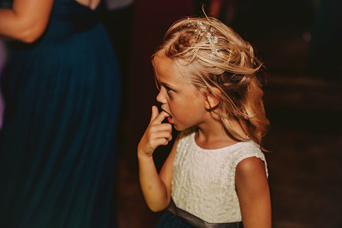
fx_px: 684
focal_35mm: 72
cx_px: 171
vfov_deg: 18.9
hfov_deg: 28.1
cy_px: 114
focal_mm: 72
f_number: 2.8
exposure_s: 1/160
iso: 1000
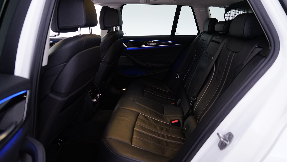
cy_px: 82
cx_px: 146
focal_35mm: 26
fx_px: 198
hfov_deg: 71.9
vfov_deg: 44.4
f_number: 4.5
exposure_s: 1/13
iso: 1600
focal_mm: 24
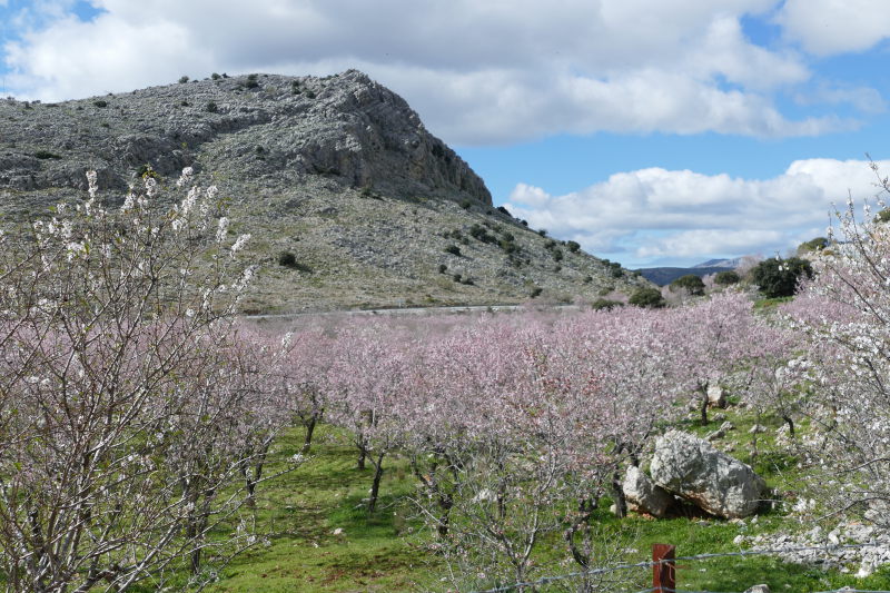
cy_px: 296
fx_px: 989
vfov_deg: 33.4
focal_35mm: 40
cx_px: 445
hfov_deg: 48.5
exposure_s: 1/1600
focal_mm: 14.76
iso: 125
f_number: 4
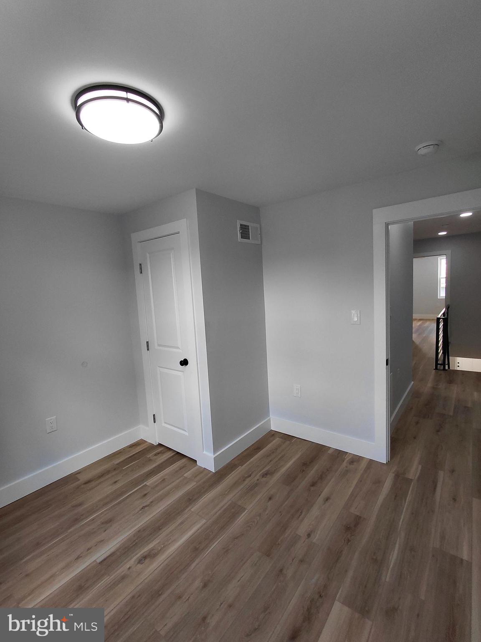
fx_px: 296
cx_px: 240
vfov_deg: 94.5
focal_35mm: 16
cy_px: 321
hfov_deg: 78.1
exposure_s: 1/120
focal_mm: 1.64
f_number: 2.2
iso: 64
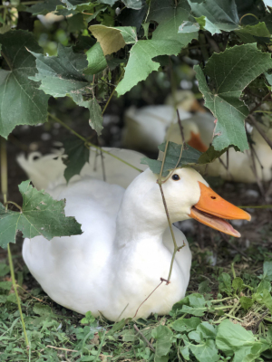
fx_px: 545
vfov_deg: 36.8
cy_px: 181
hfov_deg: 28.0
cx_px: 136
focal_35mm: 52
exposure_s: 1/60
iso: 40
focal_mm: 6
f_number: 2.4
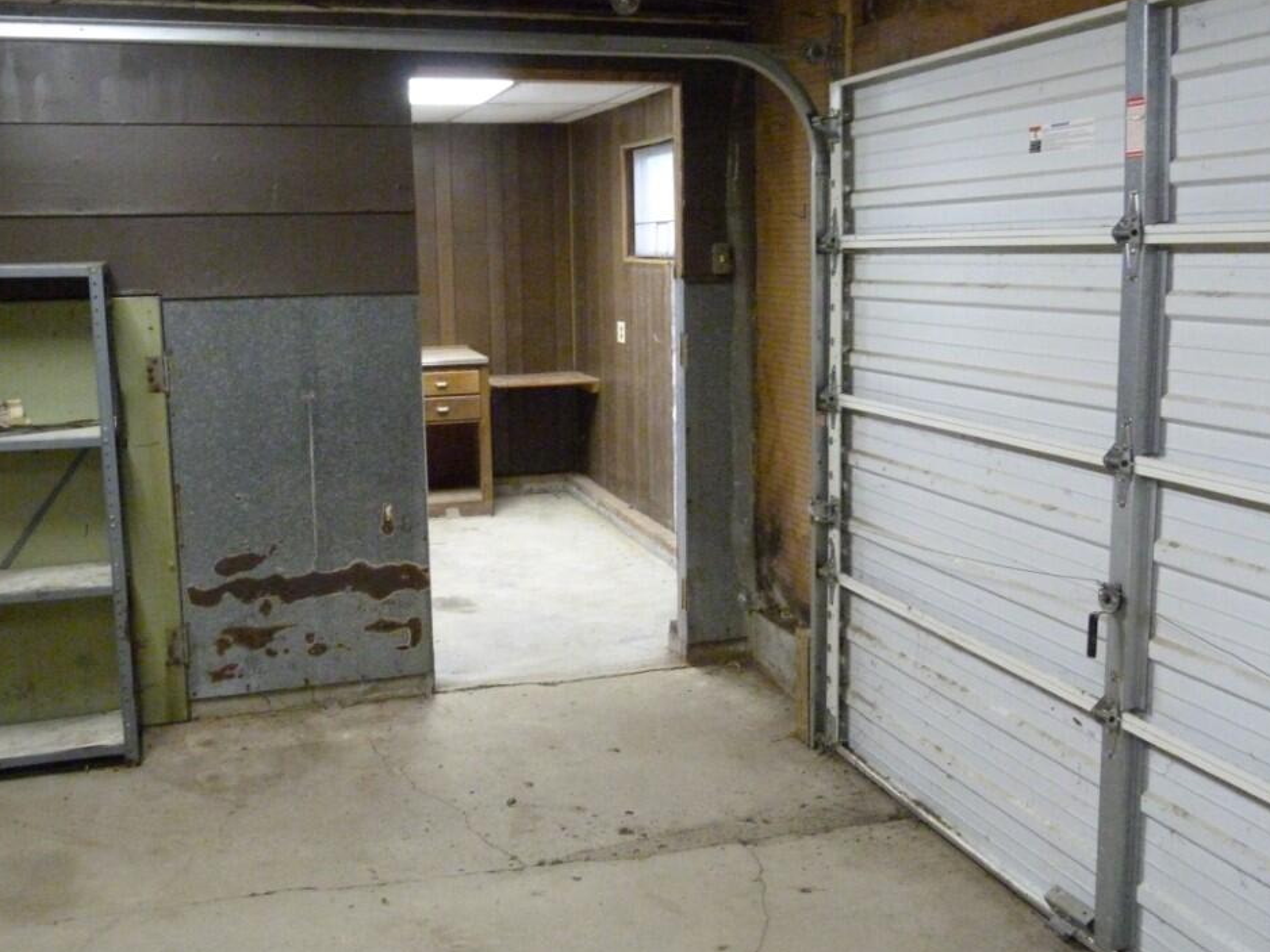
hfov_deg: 51.3
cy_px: 449
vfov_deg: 39.6
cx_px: 660
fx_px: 1321
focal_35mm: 36
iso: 800
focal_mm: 5.9
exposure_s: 1/40
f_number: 3
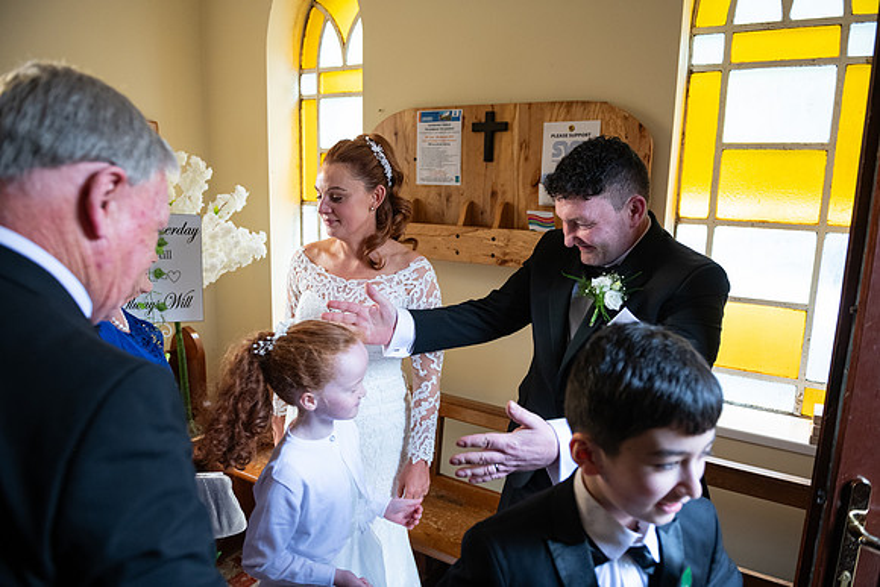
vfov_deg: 53.2
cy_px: 294
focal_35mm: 24
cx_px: 440
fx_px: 587
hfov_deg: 73.7
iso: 1250
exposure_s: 1/160
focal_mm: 24
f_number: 3.5
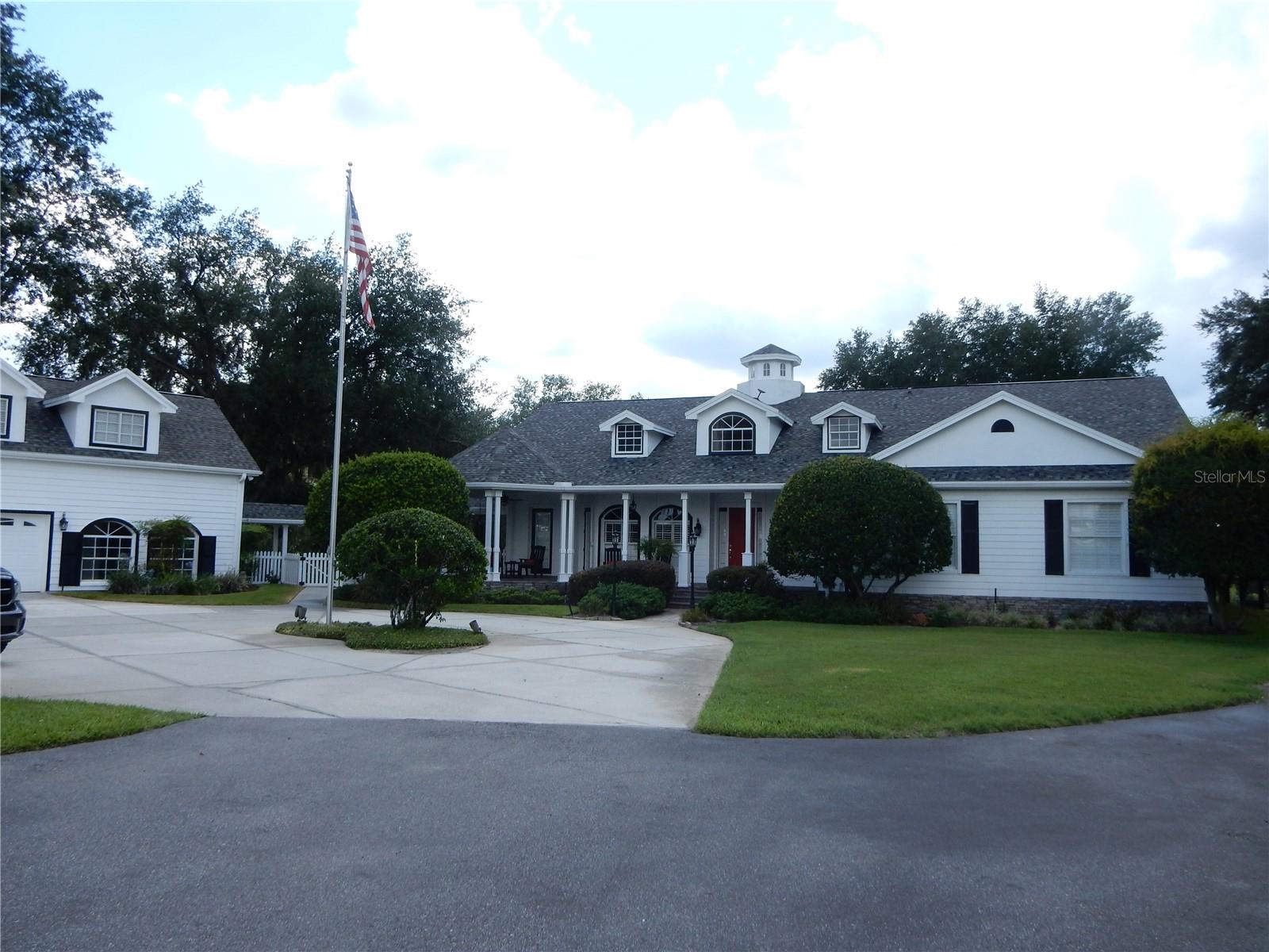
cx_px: 634
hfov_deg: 69.4
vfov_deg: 54.9
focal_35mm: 25
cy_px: 476
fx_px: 916
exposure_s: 1/1000
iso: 125
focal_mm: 4.5
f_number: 3.7
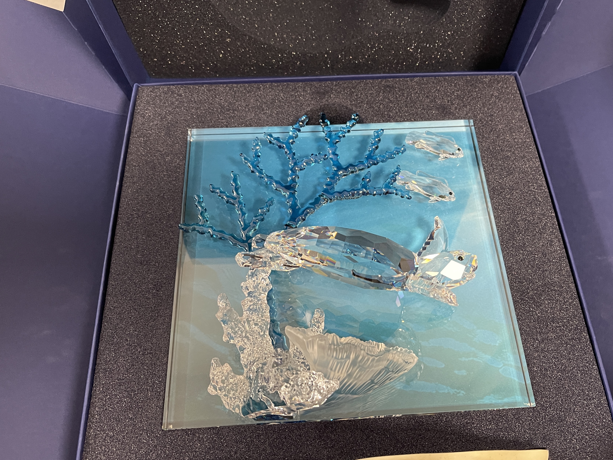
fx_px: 531
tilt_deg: -61.7
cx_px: 340
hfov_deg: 59.8
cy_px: 236
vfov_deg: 46.8
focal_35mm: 30
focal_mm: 5.1
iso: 400
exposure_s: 1/50
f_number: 1.6
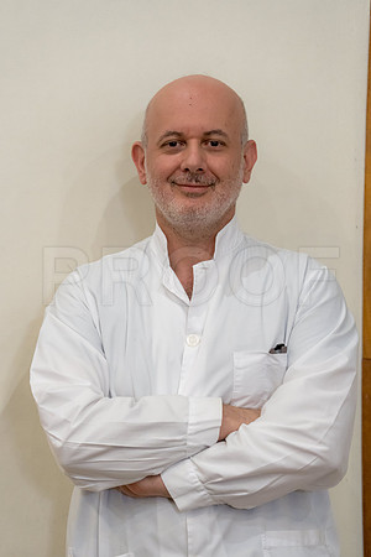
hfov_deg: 10.4
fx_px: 2040
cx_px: 186
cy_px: 278
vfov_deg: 15.5
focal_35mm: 132
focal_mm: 132
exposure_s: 1/80
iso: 4000
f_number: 4.5
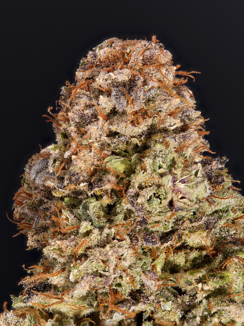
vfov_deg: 16.4
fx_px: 1128
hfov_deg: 12.3
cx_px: 122
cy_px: 163
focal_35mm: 120
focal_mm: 60
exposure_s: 1/400
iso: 100
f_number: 2.8
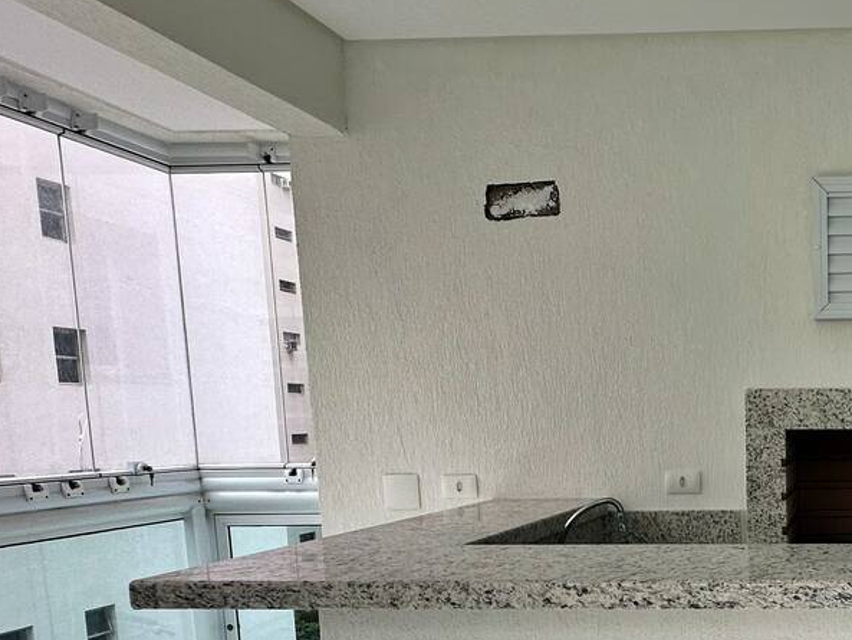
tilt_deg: -6.2
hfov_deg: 45.5
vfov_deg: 40.3
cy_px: 503
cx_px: 853
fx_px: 837
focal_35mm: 34
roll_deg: +0.0
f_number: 2.2
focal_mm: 2.22
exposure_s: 1/196
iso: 40
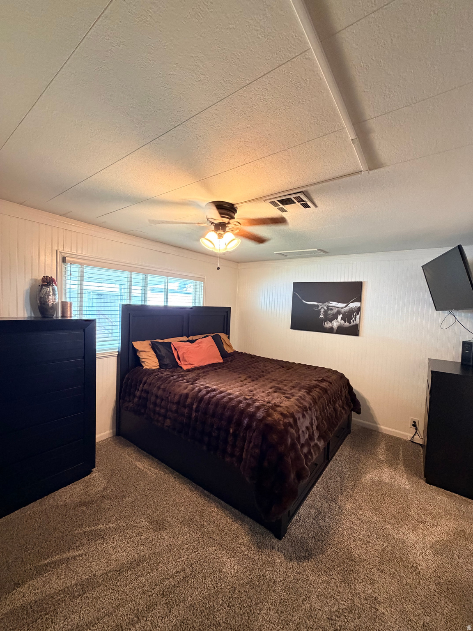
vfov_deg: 102.1
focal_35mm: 14
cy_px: 316
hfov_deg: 85.7
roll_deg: -2.8
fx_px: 255
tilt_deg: -2.2
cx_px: 236
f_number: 2.2
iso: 500
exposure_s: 1/60
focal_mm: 2.22
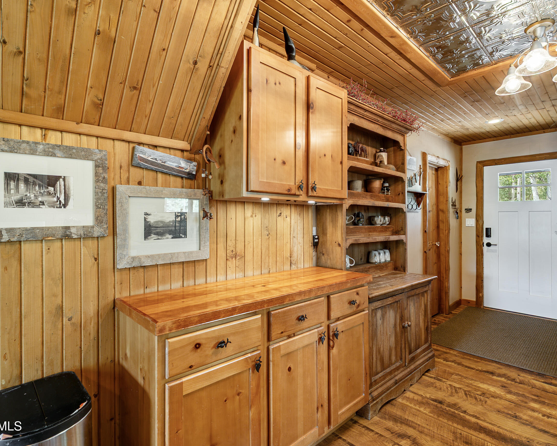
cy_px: 222
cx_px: 293
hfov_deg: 89.6
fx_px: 280
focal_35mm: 17
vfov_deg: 77.0
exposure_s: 1.3
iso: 100
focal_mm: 10
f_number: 10
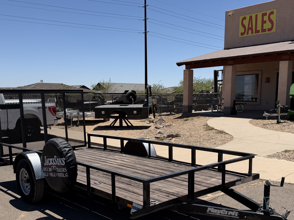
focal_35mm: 40
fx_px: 340
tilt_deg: -7.7
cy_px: 147
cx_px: 150
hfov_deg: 46.8
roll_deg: -0.2
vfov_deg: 35.6
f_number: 1.78
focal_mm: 6.76
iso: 80
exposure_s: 1/6173
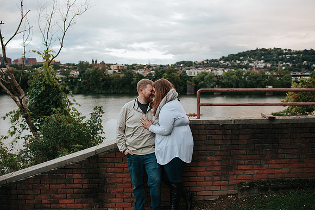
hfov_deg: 54.4
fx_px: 306
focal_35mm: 35
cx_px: 158
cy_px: 105
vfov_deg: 37.9
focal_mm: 35
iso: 1000
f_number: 3.2
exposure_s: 1/640
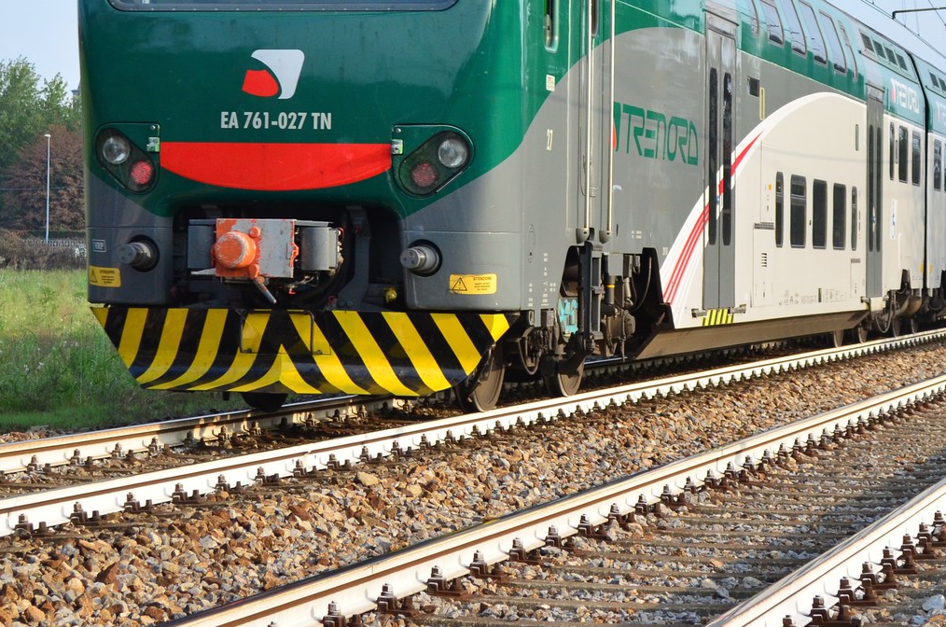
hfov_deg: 16.4
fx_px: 3278
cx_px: 488
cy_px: 41
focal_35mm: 125
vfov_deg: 10.8
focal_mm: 44
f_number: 6.3
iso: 500
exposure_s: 1/800
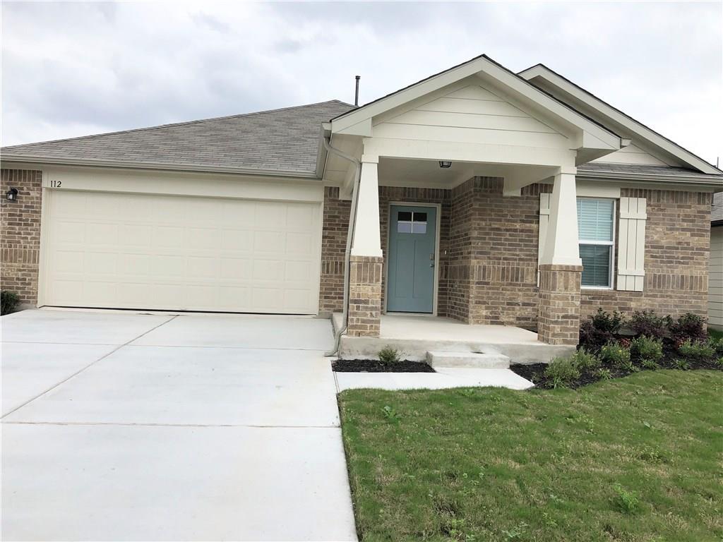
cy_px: 271
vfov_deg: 49.7
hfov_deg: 63.4
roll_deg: -1.2
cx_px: 362
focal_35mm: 28
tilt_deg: -0.8
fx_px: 585
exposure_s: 1/1779
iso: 20
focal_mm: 4
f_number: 1.8
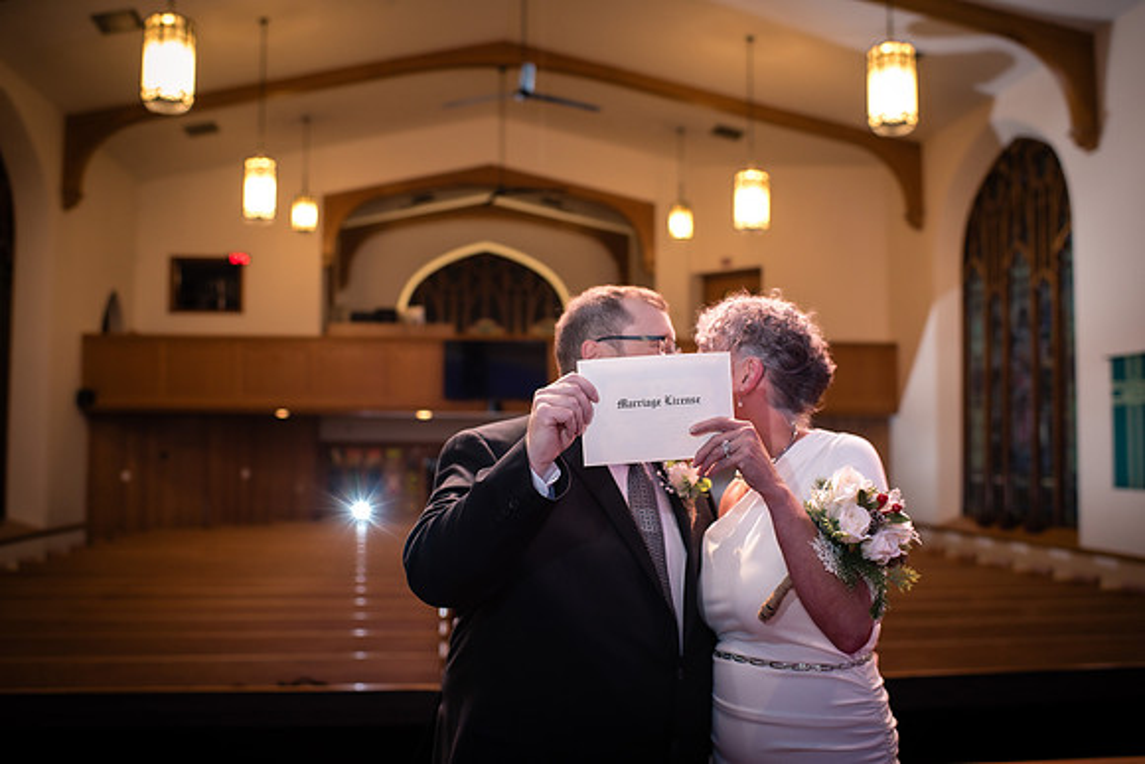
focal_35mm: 35
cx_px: 572
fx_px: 1113
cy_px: 382
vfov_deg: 37.9
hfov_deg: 54.4
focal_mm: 35
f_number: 2.8
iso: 1000
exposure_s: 1/160
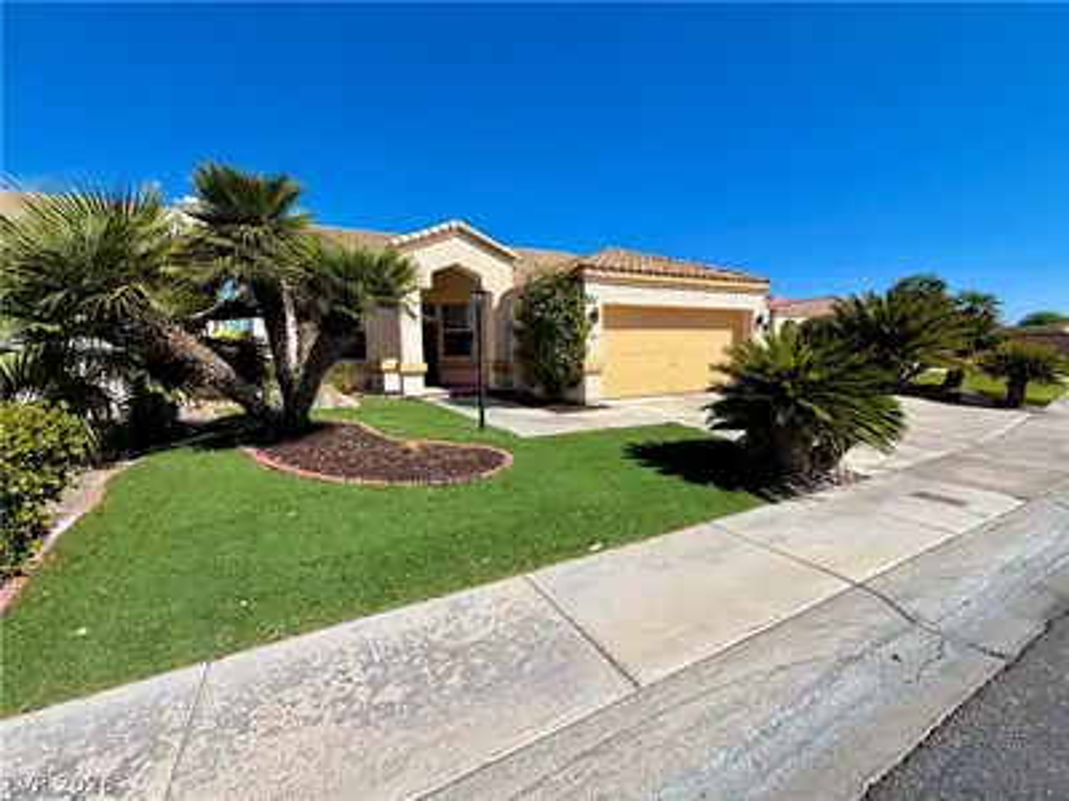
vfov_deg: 85.7
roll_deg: +2.3
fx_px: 432
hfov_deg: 102.1
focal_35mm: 14
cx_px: 534
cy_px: 400
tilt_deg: -6.2
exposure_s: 1/1211
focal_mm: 2.22
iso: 20
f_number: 2.2
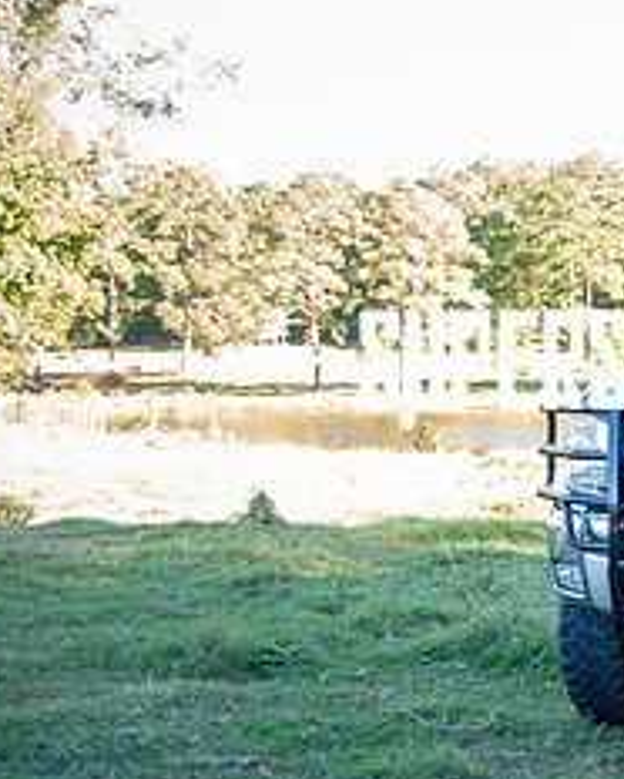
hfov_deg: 19.2
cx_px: 765
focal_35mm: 75
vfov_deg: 25.4
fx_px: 1729
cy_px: 349
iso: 640
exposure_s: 1/320
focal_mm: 32
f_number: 3.2
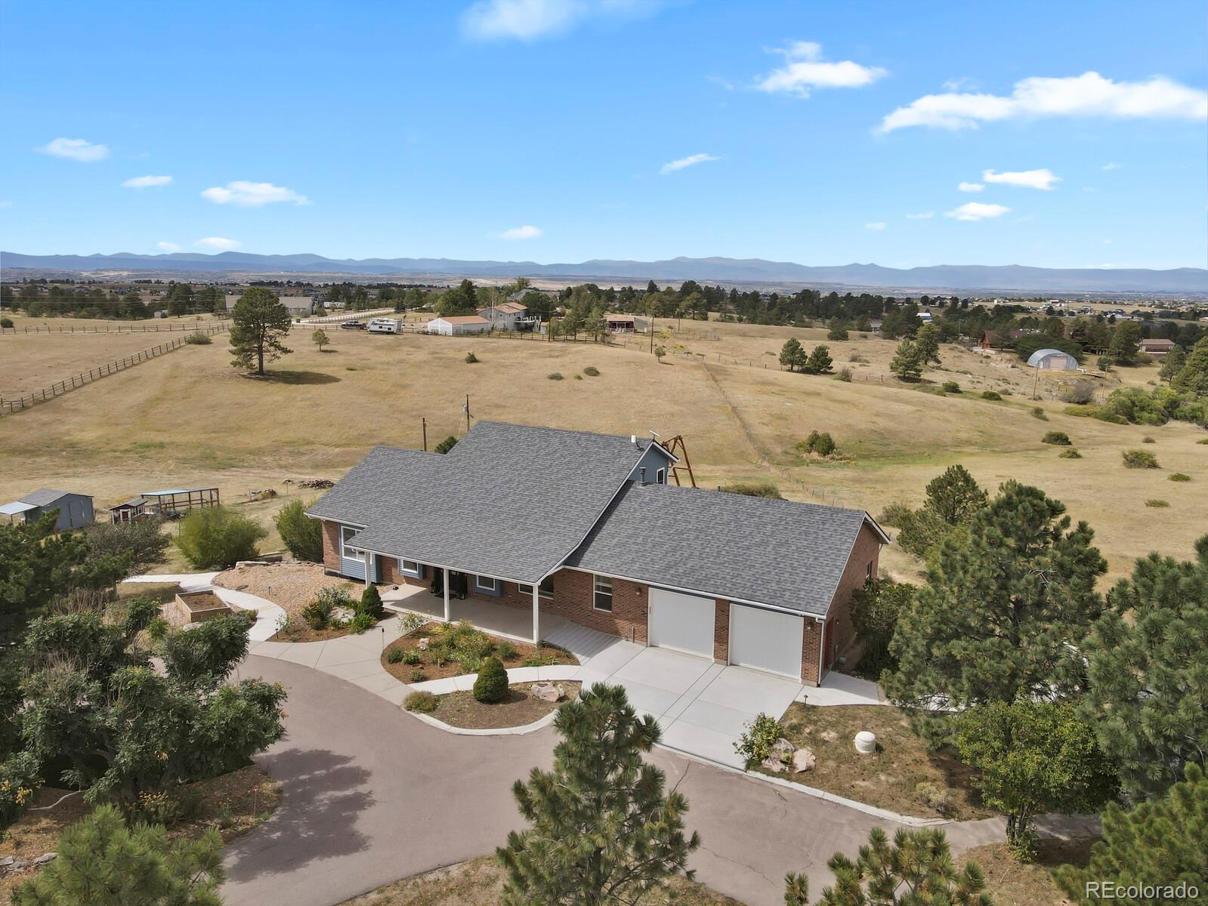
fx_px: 838
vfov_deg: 56.8
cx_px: 604
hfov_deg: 71.6
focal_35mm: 24
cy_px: 453
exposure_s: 1/500
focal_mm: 4.5
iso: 100
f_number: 2.8
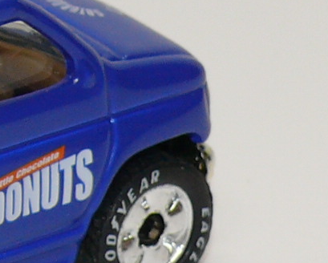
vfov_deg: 3.8
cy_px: 144
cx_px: -250
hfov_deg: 4.6
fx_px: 4003
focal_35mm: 412
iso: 100
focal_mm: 13.8
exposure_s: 1/30
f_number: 4
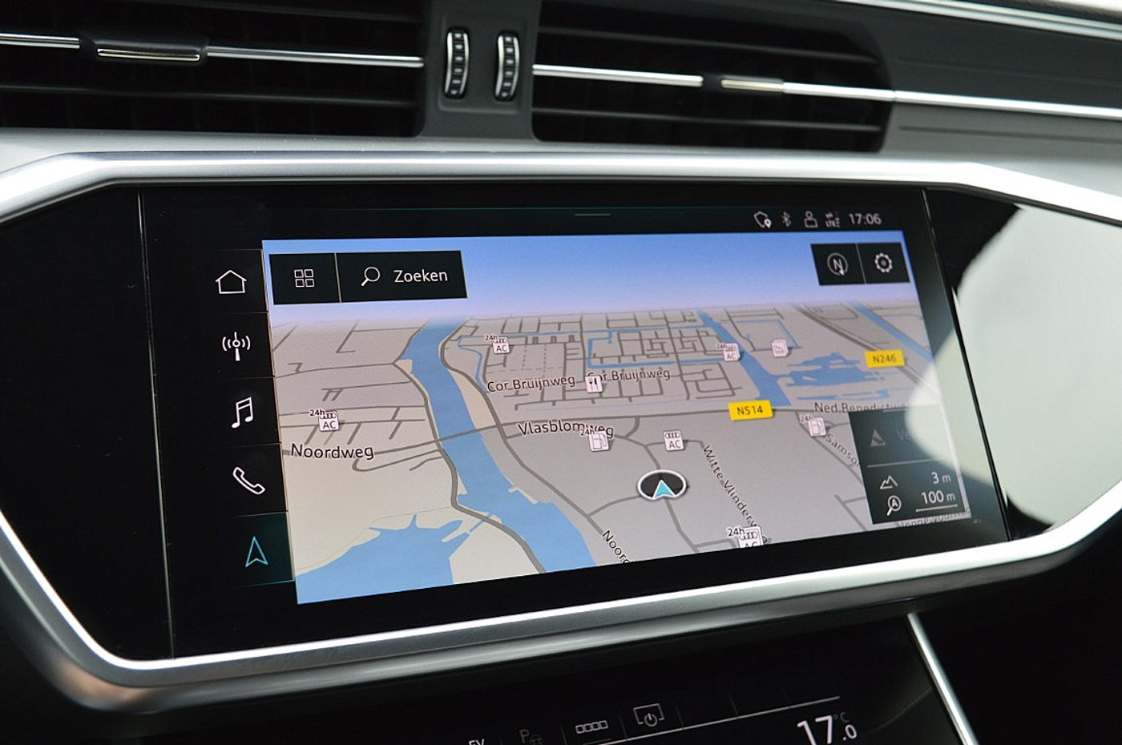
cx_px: 561
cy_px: 372
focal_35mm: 39
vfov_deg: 34.1
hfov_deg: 49.6
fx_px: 1214
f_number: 6.3
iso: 800
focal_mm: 26
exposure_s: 1/60
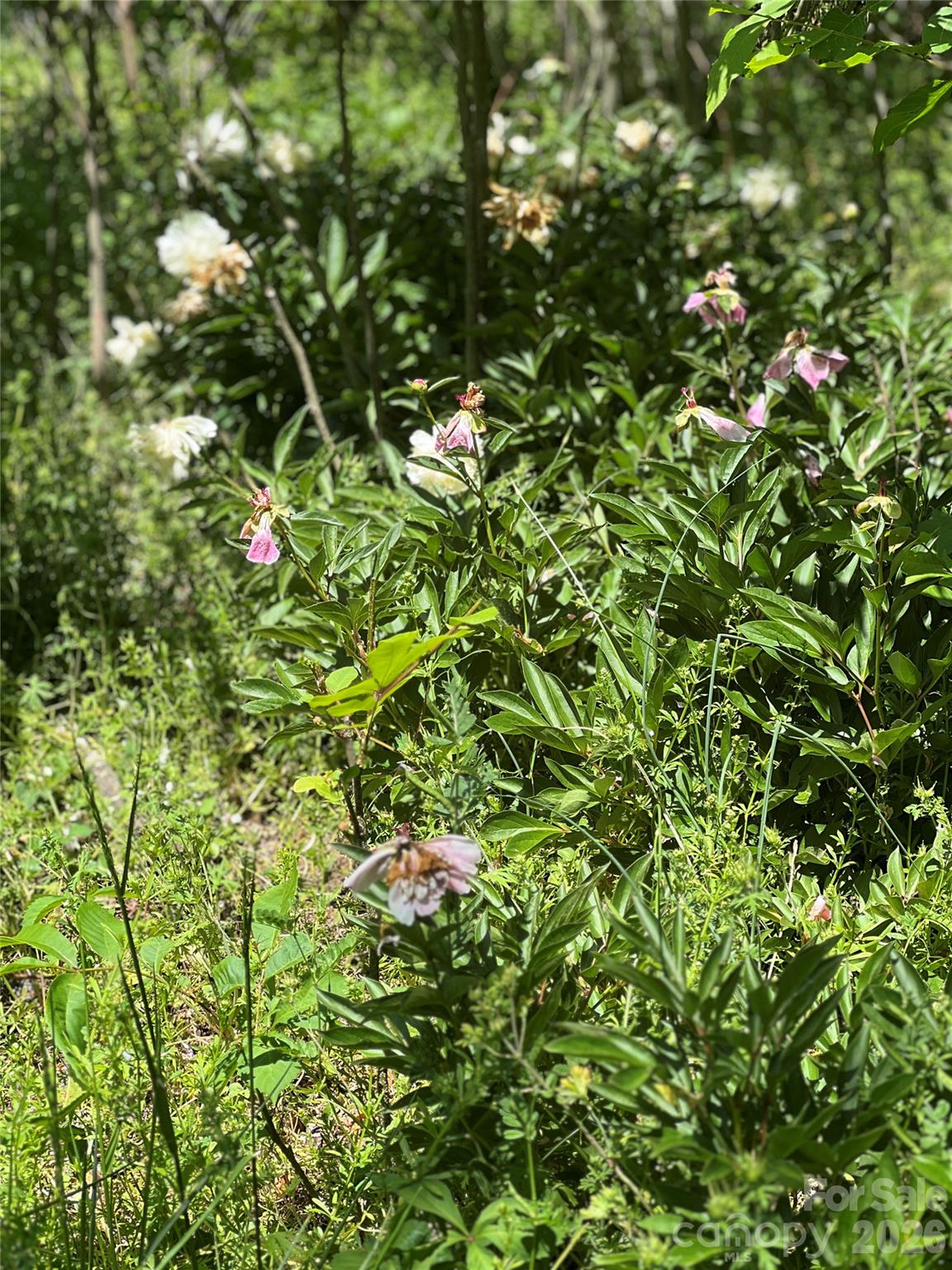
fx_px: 2824
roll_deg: +0.4
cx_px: 476
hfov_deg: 19.1
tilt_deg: -15.1
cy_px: 635
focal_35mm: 77
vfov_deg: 25.3
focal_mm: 9
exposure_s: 1/232
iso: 25
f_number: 2.8
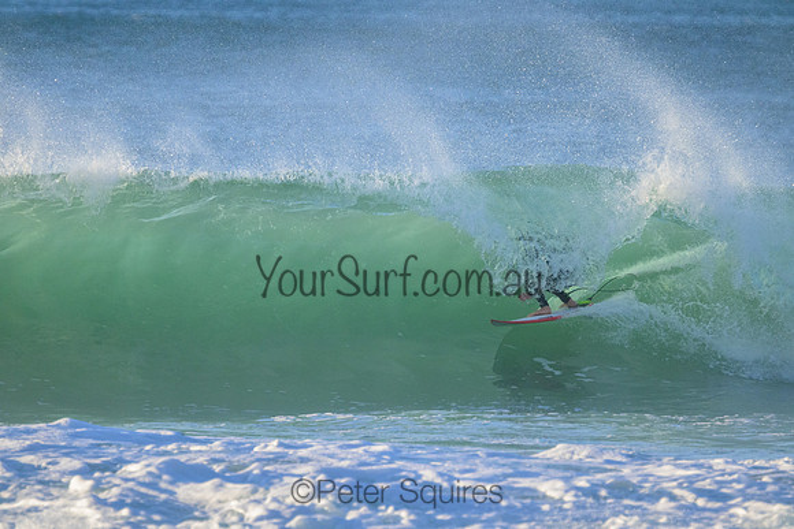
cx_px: 397
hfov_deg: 3.0
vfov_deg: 2.0
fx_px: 15001
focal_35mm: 680
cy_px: 264
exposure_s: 1/2000
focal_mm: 680
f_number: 11
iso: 5000
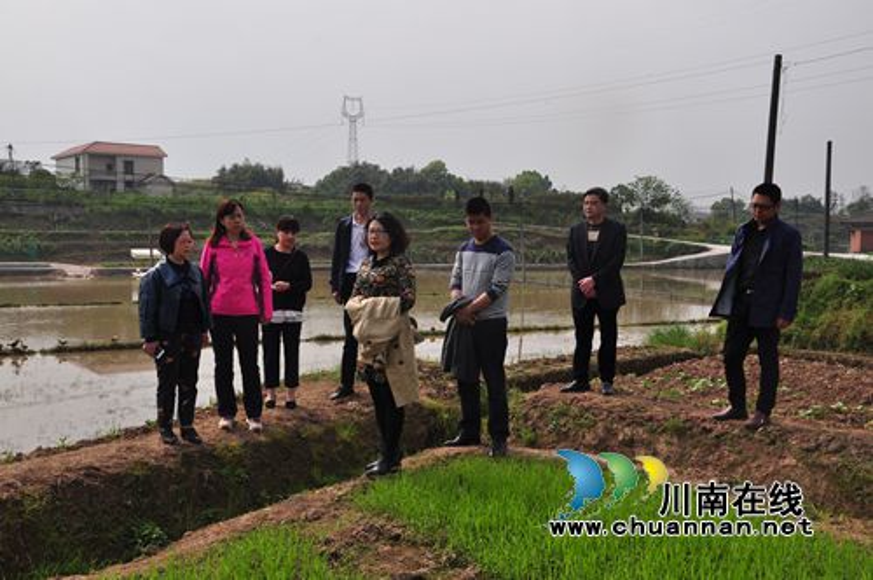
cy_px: 290
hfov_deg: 51.3
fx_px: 908
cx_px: 436
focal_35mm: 38
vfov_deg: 35.4
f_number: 10
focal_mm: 25
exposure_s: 1/400
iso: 200
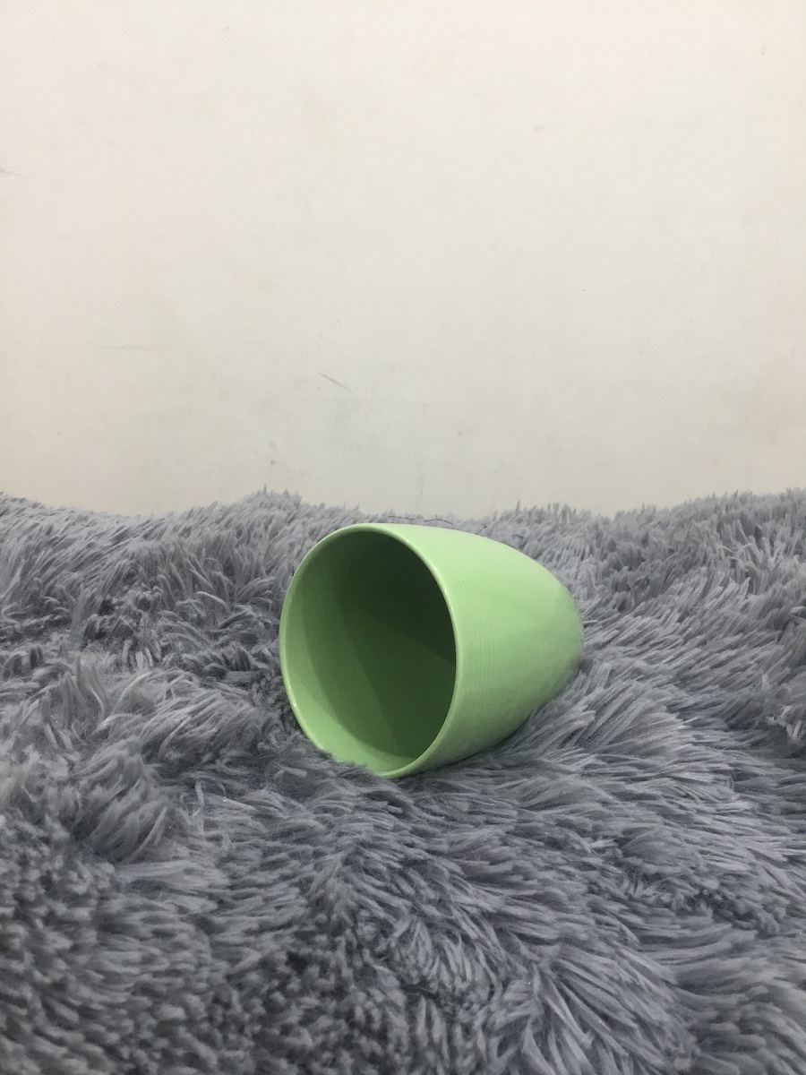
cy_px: 538
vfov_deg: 58.4
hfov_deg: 45.4
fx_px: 962
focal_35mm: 31
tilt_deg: -15.0
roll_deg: -0.2
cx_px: 403
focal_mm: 3.3
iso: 100
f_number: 2.4
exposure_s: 1/33
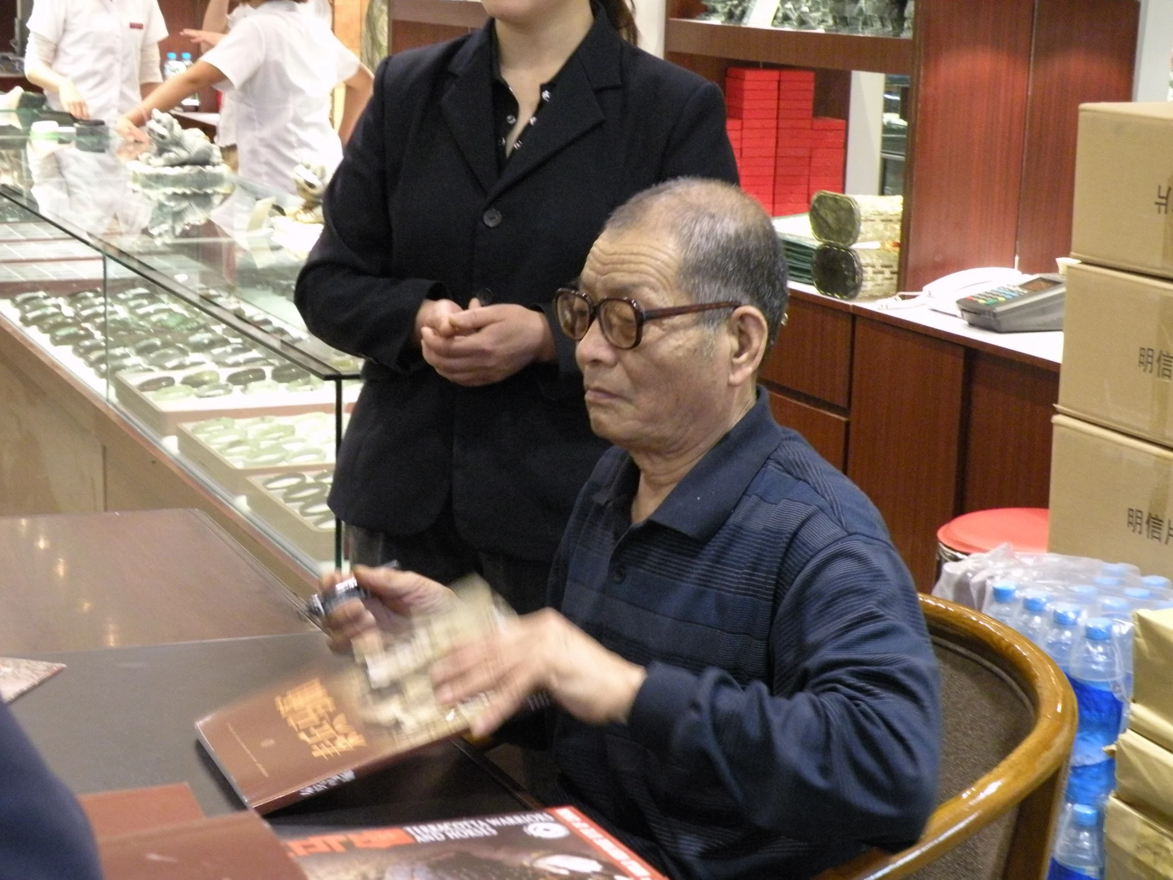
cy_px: 440
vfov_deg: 21.9
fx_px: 2270
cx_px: 586
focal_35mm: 67
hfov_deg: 29.0
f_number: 3.5
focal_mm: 11.9
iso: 400
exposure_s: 1/36.7
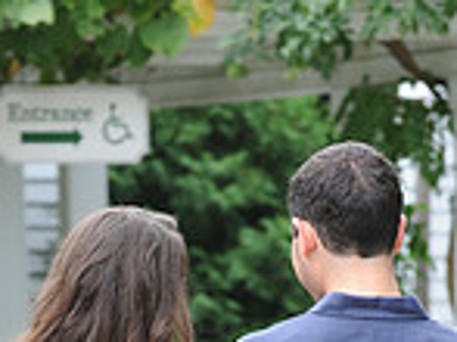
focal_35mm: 388
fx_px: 5118
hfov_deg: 5.1
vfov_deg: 3.8
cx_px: 152
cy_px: 600
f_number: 6.3
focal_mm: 102
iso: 500
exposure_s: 1/160
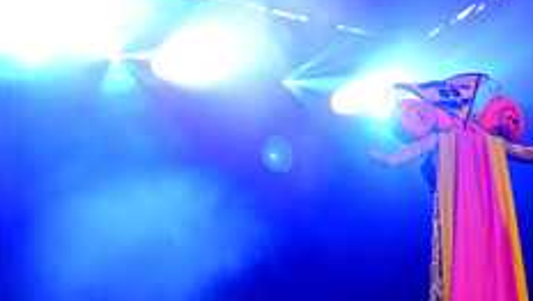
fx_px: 1004
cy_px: 131
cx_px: 331
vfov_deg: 17.0
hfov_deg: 29.6
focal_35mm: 71
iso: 1600
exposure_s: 1/320
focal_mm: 35
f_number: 2.8
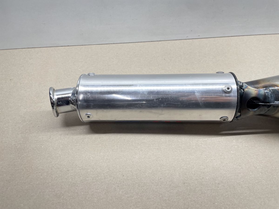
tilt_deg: -50.2
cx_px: 140
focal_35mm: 26
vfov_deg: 53.1
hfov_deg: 67.3
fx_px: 210
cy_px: 104
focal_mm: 4.2
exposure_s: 1/100
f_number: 1.6
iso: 64
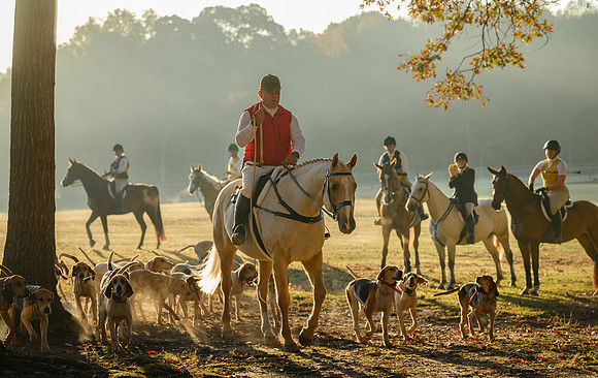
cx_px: 319
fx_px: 1646
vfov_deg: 13.1
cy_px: 211
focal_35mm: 101
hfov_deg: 20.6
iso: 500
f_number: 4
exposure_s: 1/640
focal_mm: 93
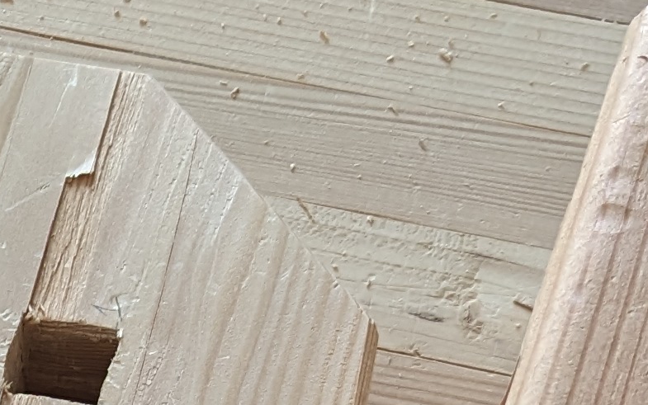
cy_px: 782
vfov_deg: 8.5
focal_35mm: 147
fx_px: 2597
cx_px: -390
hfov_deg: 13.2
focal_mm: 4.38
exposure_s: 1/149
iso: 53
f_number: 1.73
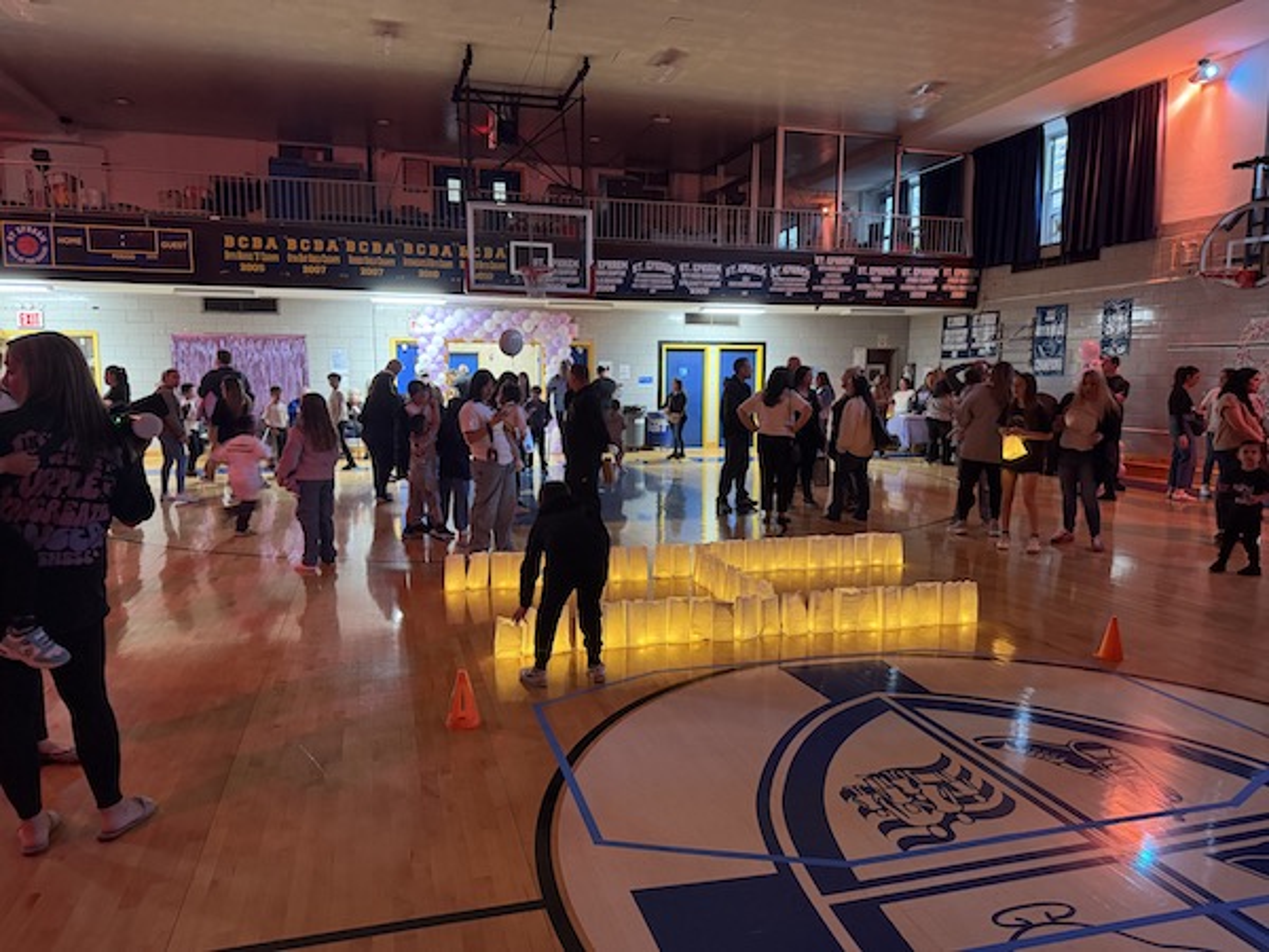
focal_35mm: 24
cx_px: 634
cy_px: 476
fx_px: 880
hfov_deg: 71.6
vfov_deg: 56.8
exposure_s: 1/40
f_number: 1.78
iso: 800
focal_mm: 6.76
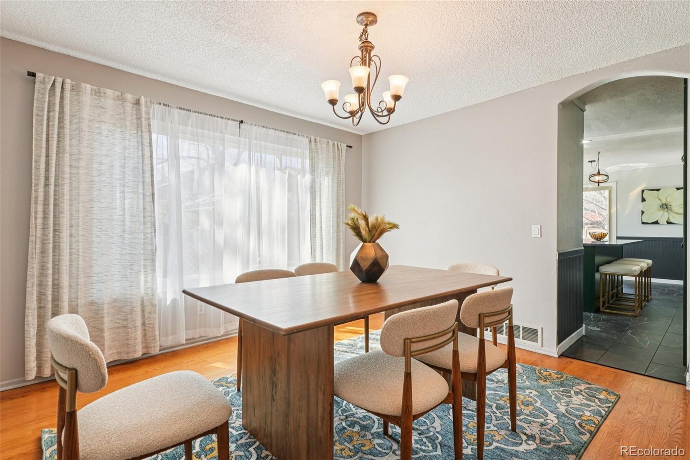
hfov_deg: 95.0
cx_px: 345
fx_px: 316
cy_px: 230
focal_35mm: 16
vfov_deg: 72.0
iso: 160
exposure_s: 1/30
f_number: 8
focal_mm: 11
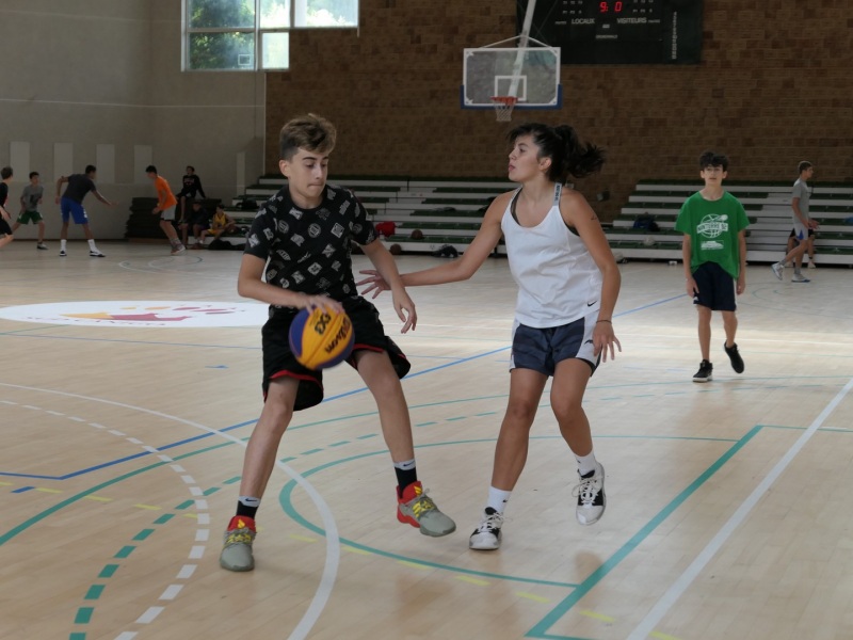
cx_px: 426
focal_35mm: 68
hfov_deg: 28.6
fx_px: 1676
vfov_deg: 21.6
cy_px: 320
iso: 500
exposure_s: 1/500
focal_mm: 23
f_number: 2.8
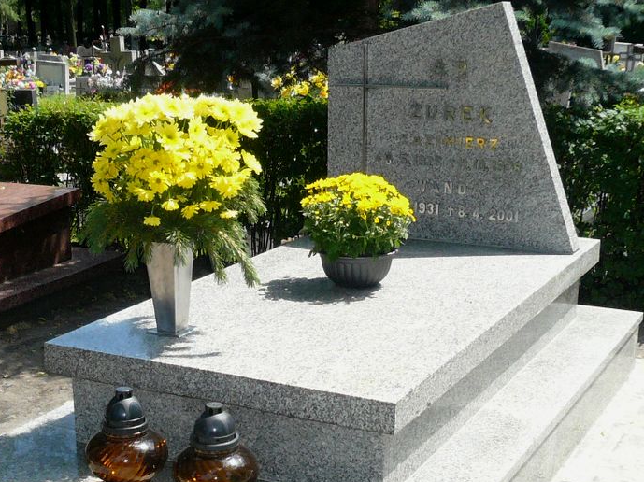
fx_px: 1134
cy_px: 360
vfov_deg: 23.8
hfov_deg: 31.6
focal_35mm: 61
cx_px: 254
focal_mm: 4.6
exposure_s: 1/1000
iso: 100
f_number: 2.8
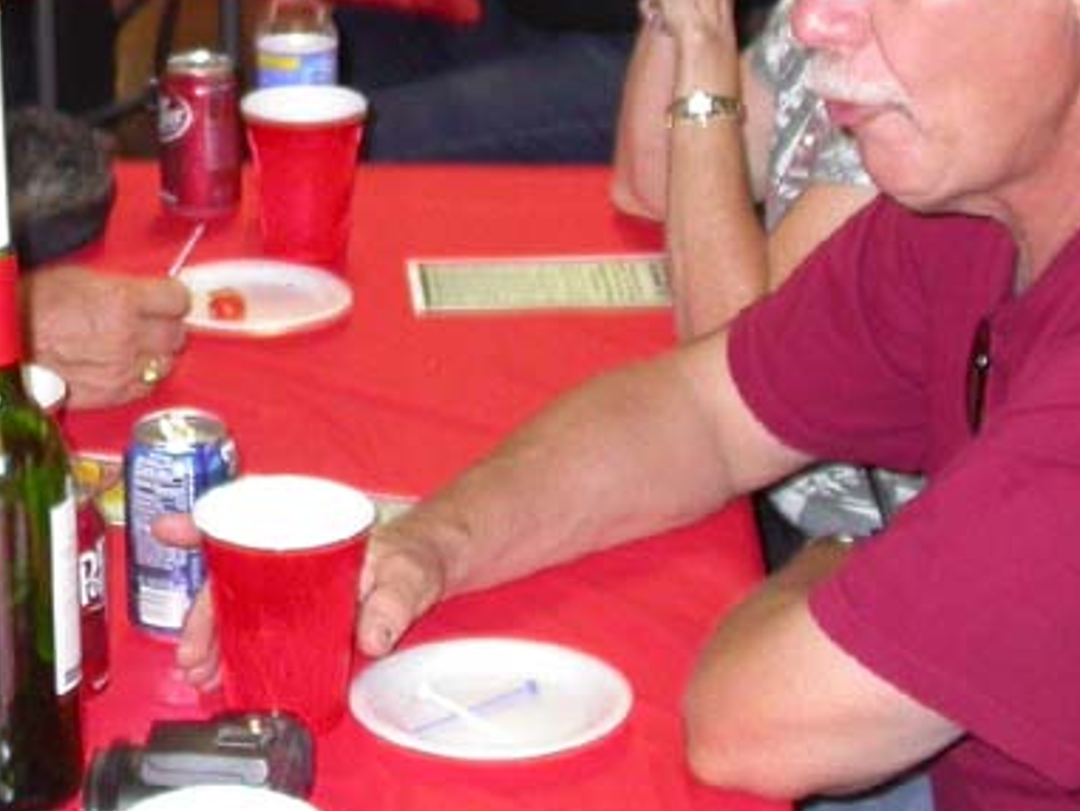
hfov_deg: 18.8
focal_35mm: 102
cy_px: -31
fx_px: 3183
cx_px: 14
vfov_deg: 14.3
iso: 200
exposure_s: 1/60
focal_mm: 7.85
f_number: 2.6
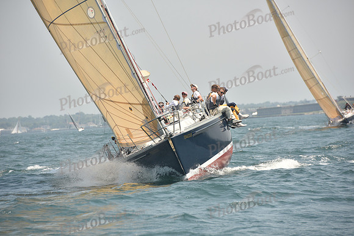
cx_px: 177
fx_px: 1967
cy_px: 118
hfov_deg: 10.3
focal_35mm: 200
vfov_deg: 6.9
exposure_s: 1/640
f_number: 5.6
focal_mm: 200
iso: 250
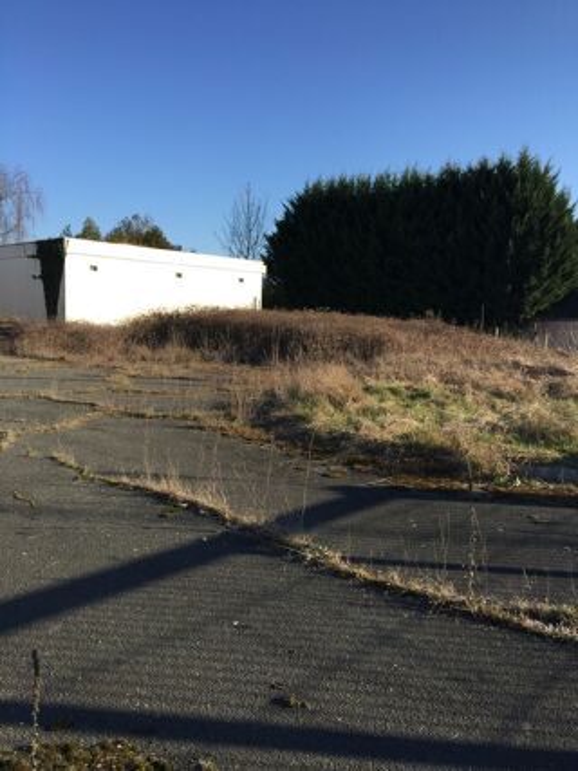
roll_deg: -1.6
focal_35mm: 29
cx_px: 289
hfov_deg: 48.2
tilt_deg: -5.1
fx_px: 646
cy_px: 386
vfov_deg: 61.7
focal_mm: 4.15
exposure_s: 1/1068
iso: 32
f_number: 2.2
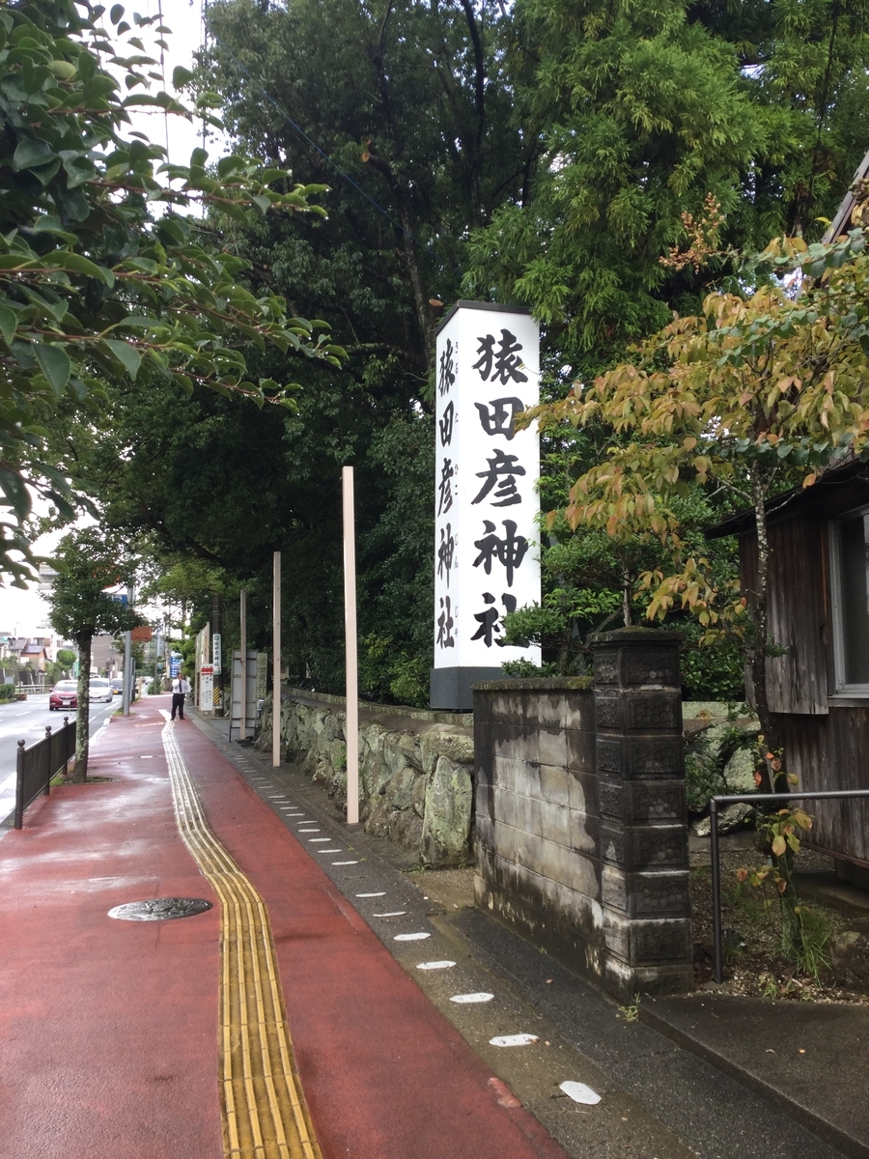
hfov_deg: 45.4
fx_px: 1038
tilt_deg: +7.2
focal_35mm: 31
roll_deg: +0.4
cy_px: 580
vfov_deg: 58.4
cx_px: 434
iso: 25
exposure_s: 1/120
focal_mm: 3.3
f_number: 2.4
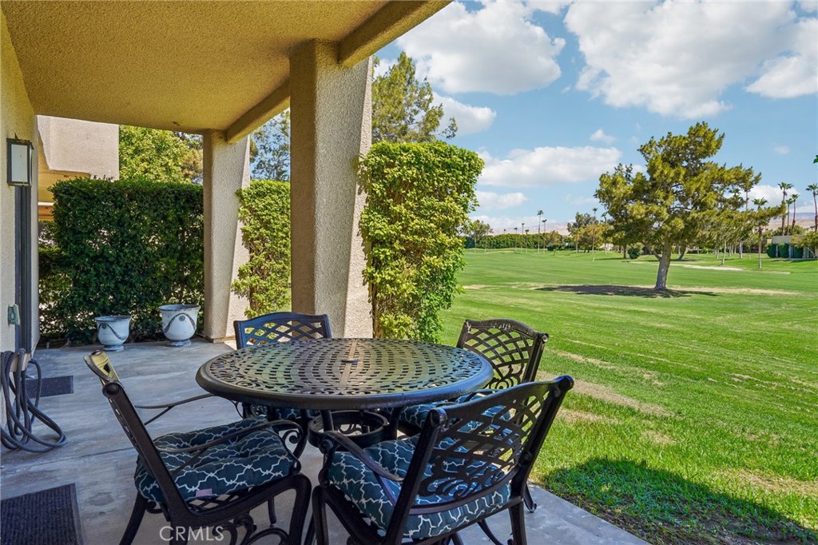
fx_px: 477
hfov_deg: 81.2
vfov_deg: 59.5
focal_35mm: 21
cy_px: 272
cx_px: 409
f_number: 8
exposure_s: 1/125
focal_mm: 21
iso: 100
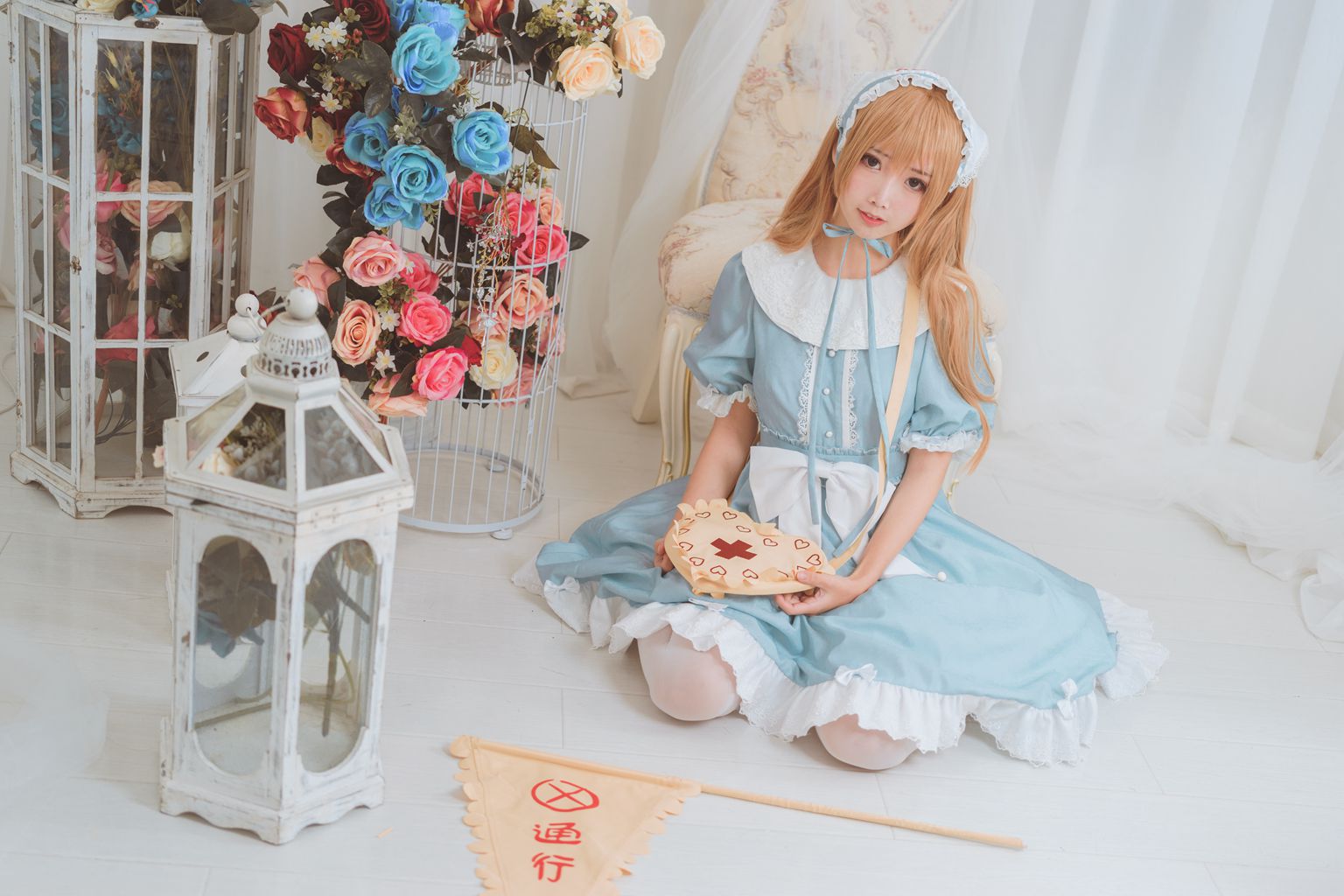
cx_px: 672
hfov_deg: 39.6
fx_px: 1867
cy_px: 448
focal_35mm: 50
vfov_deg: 27.0
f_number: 2.8
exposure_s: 1/80
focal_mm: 50
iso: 160
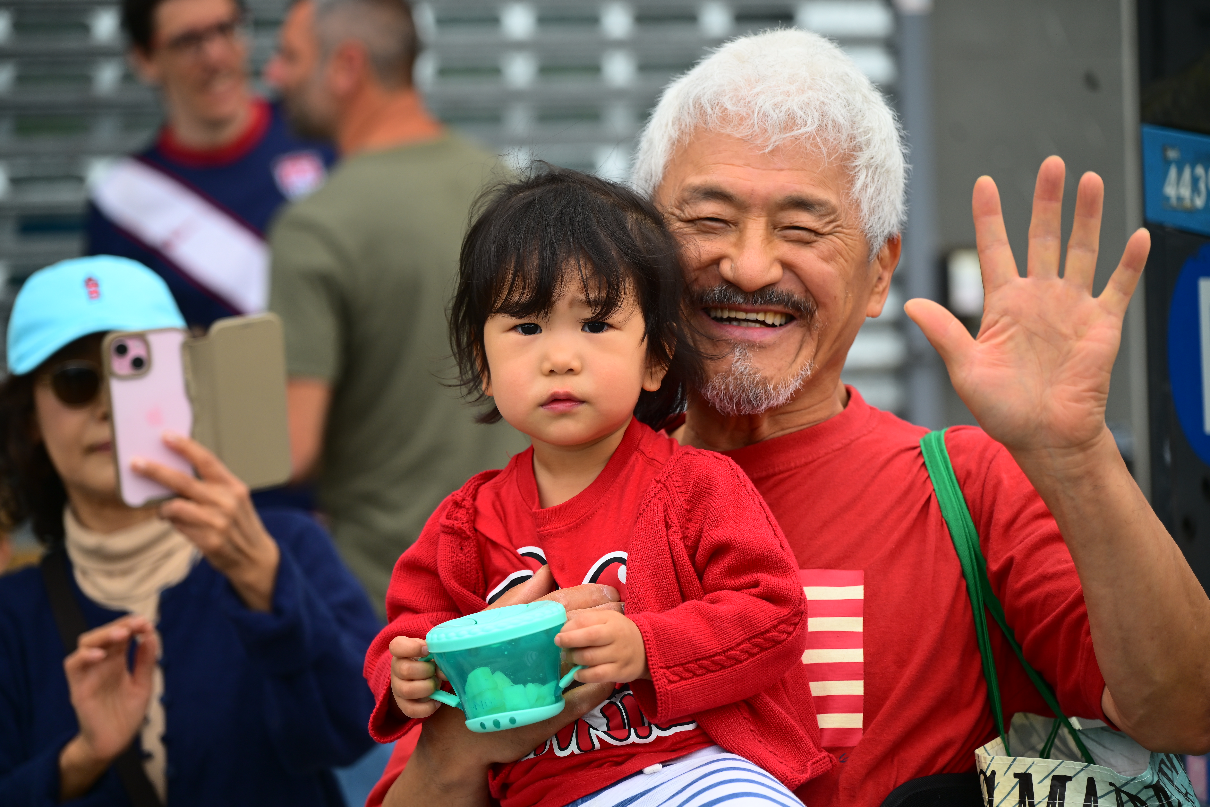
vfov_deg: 11.4
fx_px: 4033
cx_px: 605
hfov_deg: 17.1
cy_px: 404
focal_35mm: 120
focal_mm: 120
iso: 280
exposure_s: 1/1000
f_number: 4
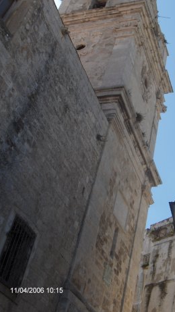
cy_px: 136
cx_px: 118
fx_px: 404
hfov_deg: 24.3
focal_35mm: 49
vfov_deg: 42.0
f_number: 4.8
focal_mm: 8
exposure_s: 1/422
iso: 50
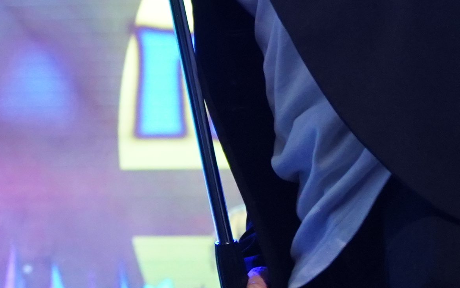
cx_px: -245
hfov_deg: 13.9
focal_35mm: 141
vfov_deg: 8.9
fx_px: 1768
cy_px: -214
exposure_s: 1/160
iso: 2000
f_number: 2.8
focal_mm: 27
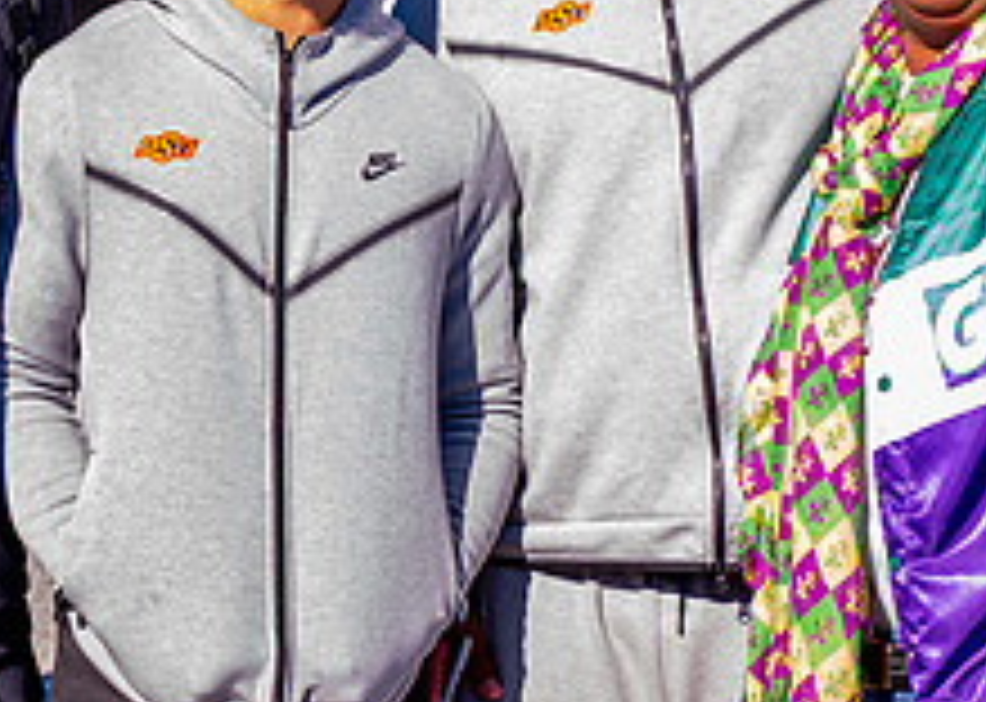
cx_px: 393
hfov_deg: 10.8
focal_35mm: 187
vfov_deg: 7.7
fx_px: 5232
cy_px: 328
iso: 100
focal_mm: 55
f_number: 4
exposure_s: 1/200
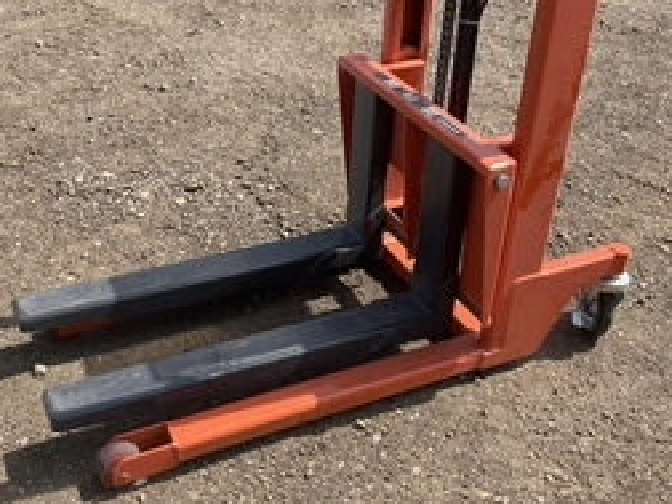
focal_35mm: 46
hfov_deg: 41.2
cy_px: 261
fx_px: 893
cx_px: 336
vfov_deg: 31.5
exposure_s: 1/1412
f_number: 1.8
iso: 25
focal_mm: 3
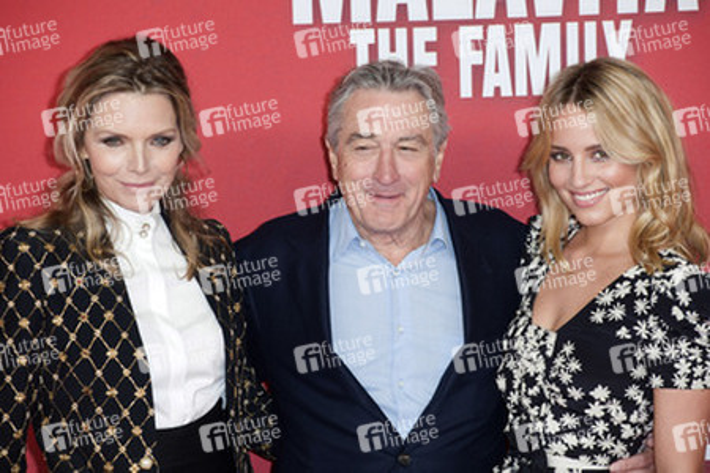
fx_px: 2662
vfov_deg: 10.2
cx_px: 355
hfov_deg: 15.2
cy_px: 236
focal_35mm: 135
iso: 800
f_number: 6.3
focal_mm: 135
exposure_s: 1/250
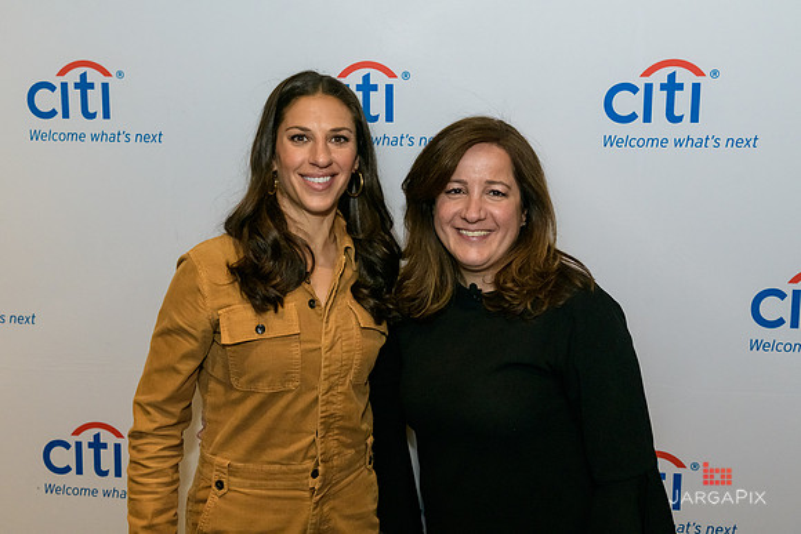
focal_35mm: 44
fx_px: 972
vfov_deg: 30.7
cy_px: 227
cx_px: 393
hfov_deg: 44.8
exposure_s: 1/125
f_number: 5
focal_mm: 38
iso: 1600
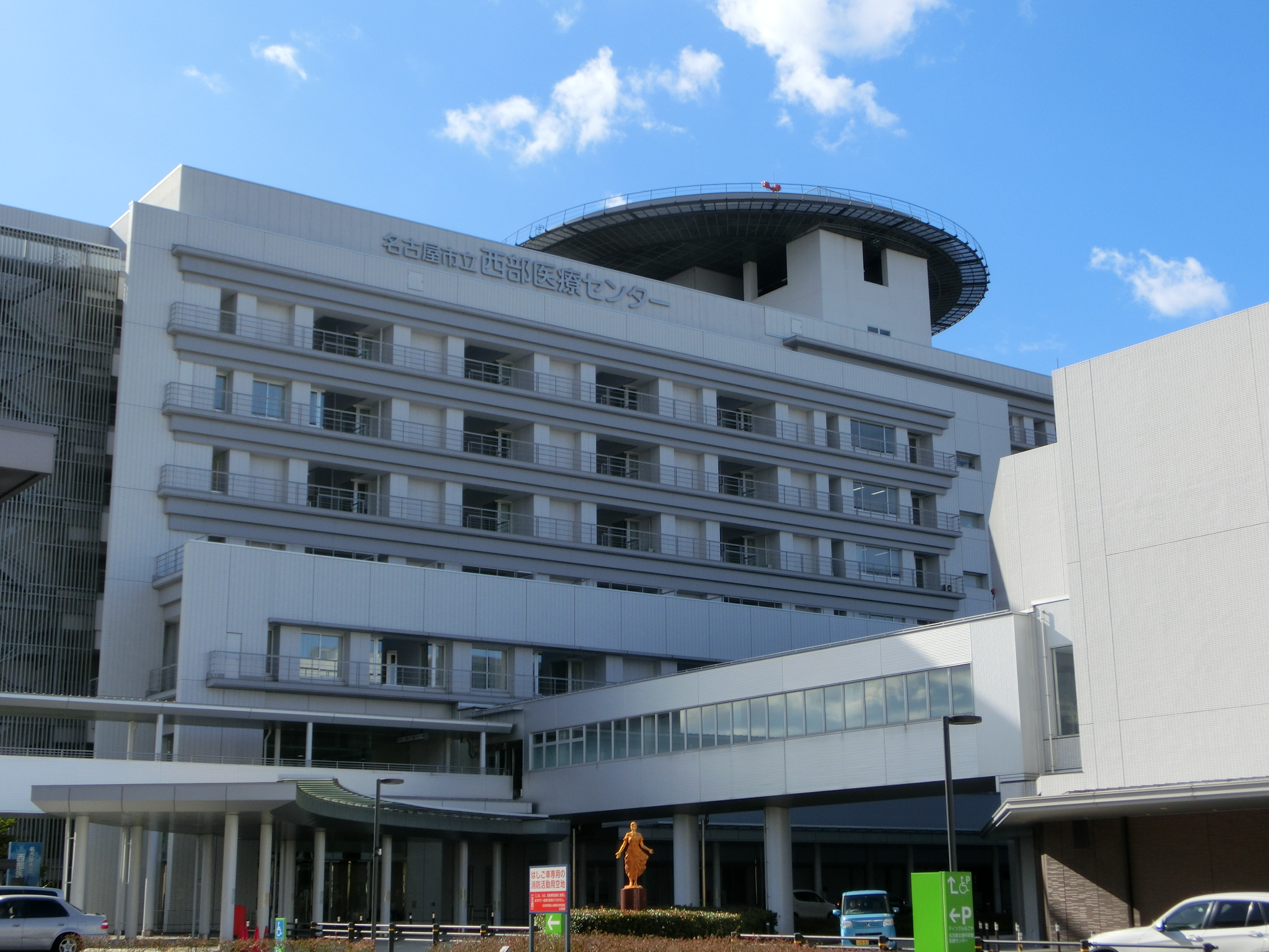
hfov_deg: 40.4
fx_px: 1723
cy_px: 476
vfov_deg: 30.9
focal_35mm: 47
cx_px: 634
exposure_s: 1/800
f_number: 4.2
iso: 80
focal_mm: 8.29
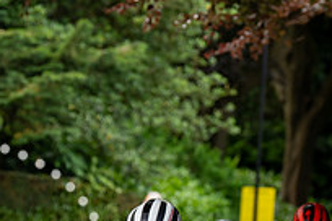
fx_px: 2564
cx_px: 220
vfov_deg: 4.9
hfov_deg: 7.4
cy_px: 209
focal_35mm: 278
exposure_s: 1/640
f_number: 3.5
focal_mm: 98
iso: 320
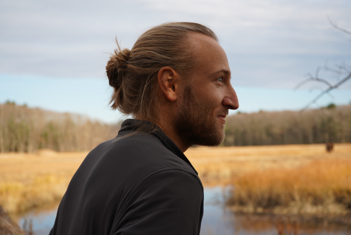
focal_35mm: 57
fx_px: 556
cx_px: 176
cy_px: 118
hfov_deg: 35.0
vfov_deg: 23.8
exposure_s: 1/200
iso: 100
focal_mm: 57
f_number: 6.3
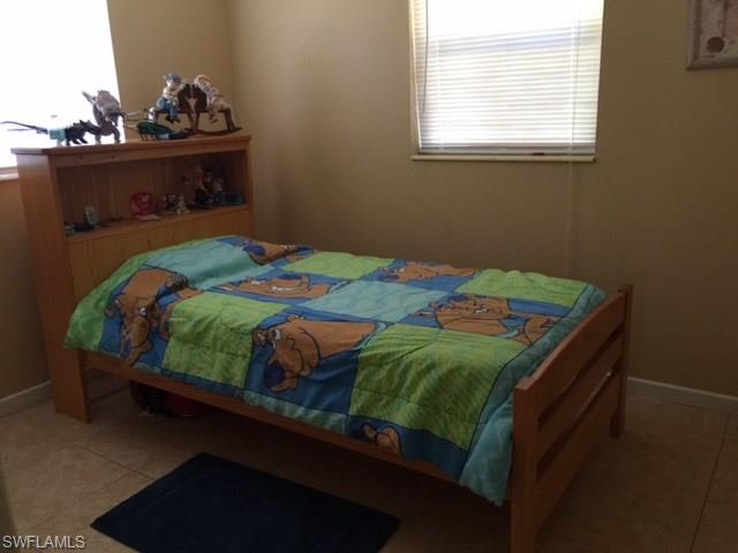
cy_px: 276
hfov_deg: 61.7
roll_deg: +0.8
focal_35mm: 29
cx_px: 369
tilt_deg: -15.6
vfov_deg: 48.2
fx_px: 618
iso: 100
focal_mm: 4.15
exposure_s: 1/15
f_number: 2.2
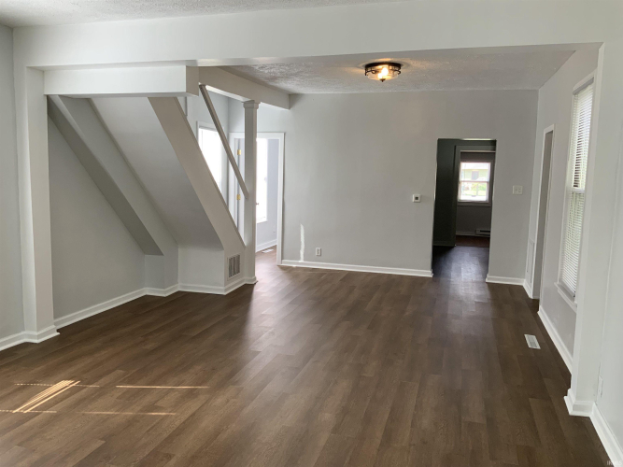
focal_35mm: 29
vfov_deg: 48.2
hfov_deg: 61.7
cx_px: 312
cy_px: 234
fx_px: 522
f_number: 1.8
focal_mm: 3
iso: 50
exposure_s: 1/120
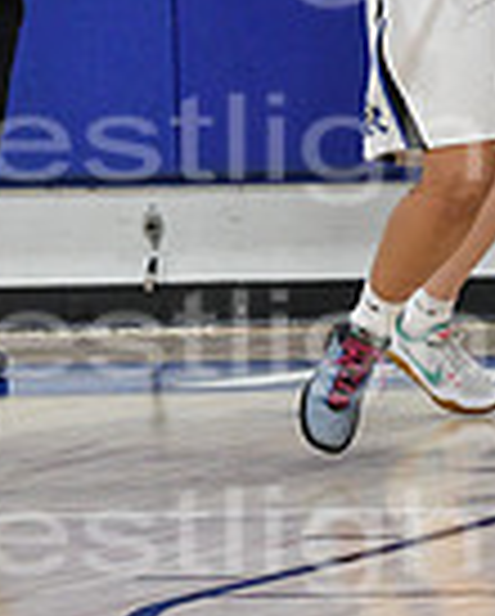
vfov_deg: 2.4
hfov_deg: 1.9
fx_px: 14709
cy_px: -146
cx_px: 477
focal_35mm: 805
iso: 5000
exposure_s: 1/640
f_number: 4
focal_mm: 135
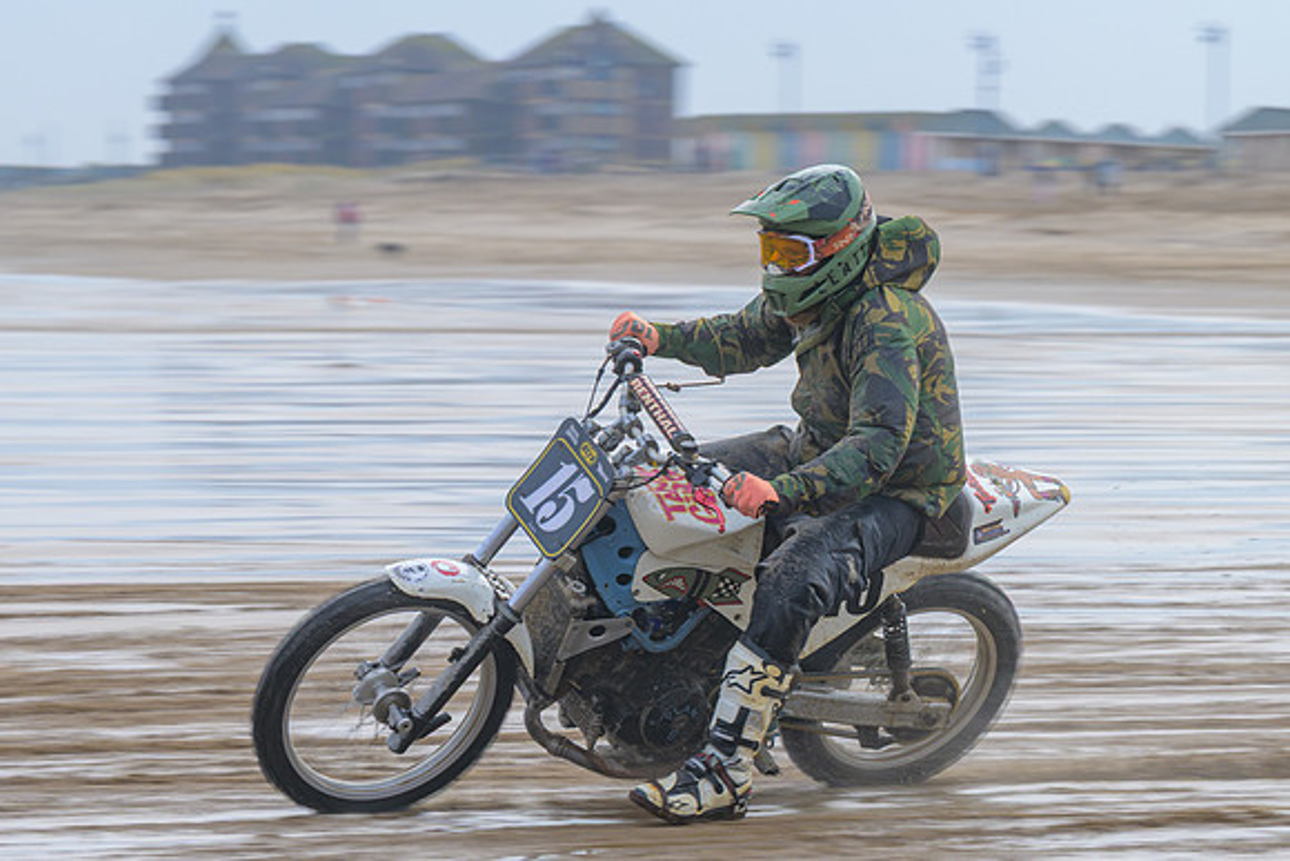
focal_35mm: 215
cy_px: 515
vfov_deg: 6.4
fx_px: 7717
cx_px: 695
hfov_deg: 9.6
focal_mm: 120
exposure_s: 1/200
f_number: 8
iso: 160
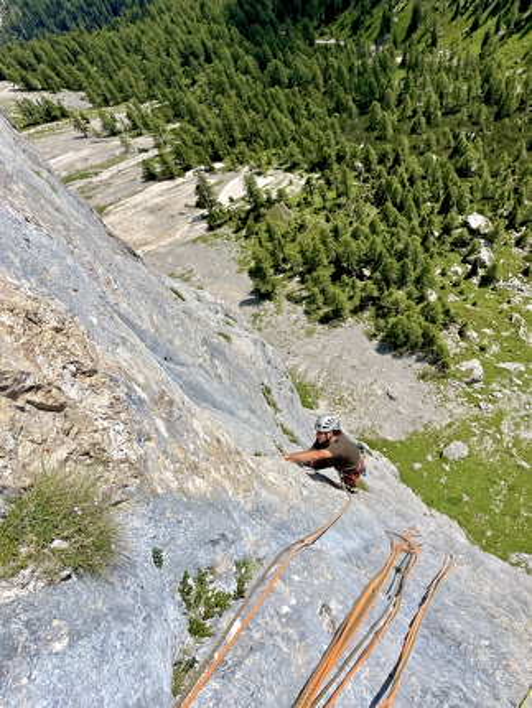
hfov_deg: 53.1
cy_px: 354
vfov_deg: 67.3
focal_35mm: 26
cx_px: 266
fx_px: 532
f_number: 1.6
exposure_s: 1/6135
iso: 32
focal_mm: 4.2
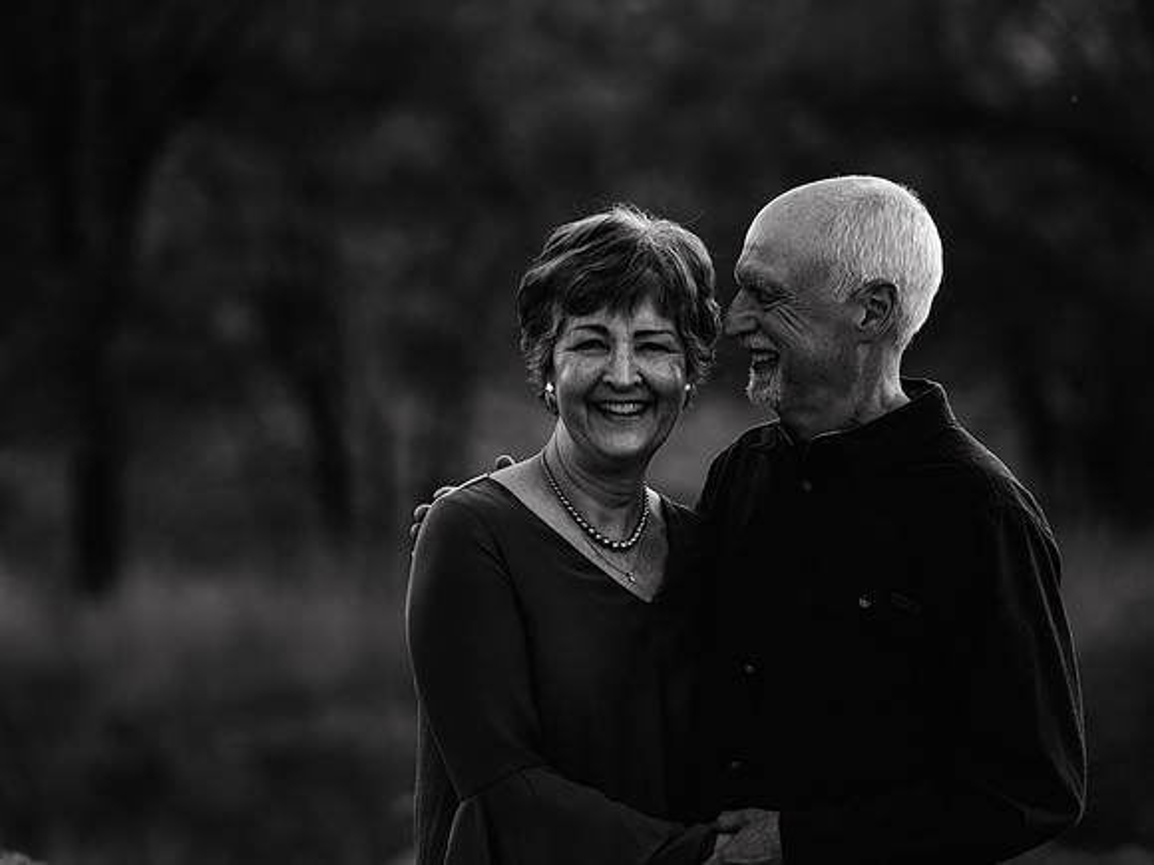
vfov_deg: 6.9
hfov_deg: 9.1
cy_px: 432
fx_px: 7216
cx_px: 577
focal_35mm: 216
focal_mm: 200
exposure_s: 1/160
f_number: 4
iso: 160
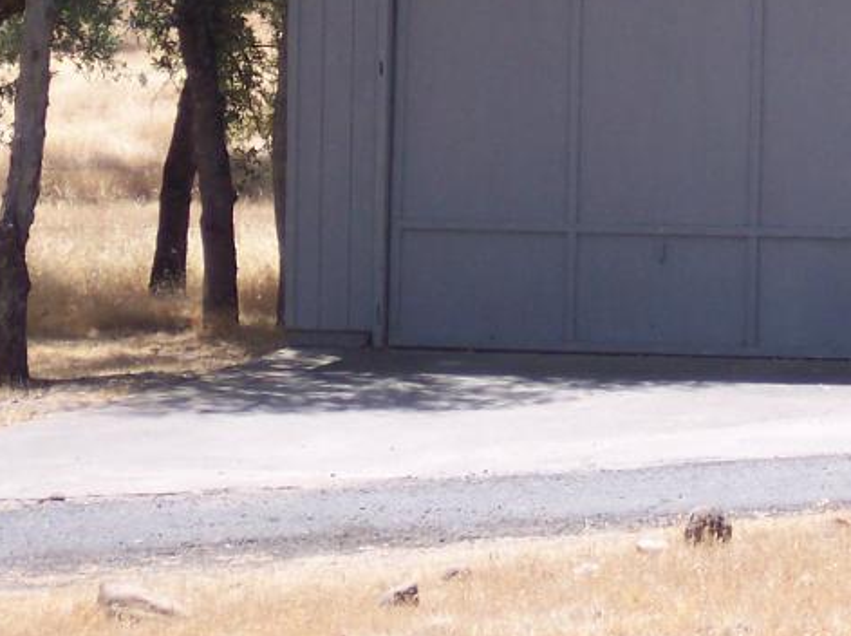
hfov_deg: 6.4
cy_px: -168
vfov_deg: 4.8
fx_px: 7611
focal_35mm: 310
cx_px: 1053
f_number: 4.8
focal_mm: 24
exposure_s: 1/350
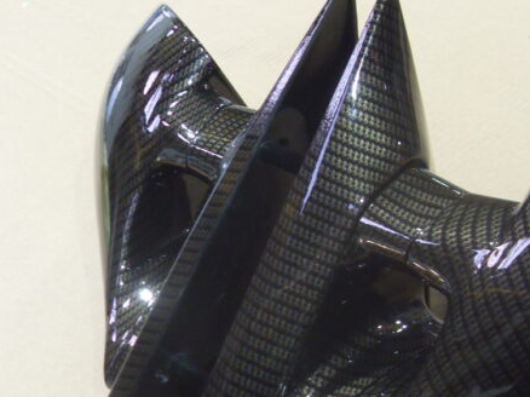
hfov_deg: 29.7
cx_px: 411
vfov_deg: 22.7
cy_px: 289
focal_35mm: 64
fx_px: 979
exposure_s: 1/15
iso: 200
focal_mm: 6.3
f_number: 2.8
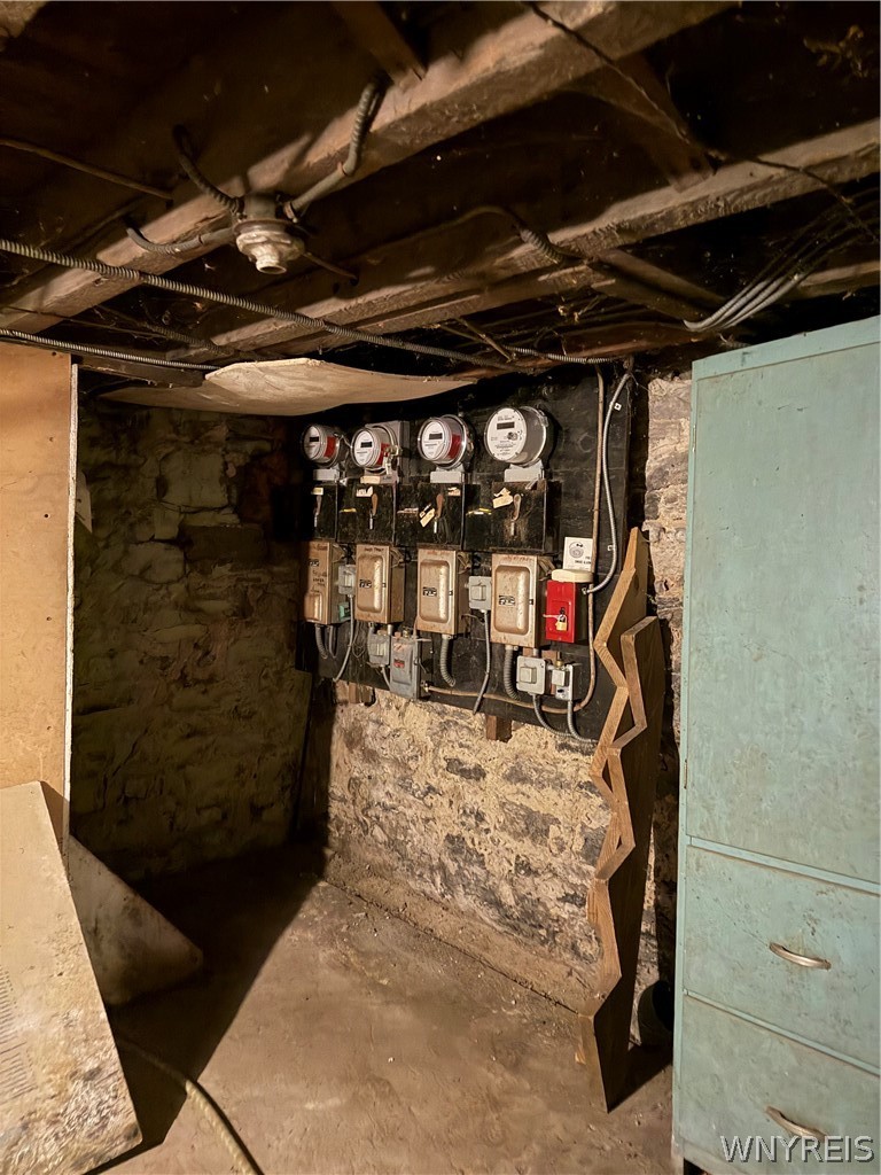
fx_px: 814
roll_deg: -3.0
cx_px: 440
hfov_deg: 56.8
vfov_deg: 71.6
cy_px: 588
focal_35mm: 24
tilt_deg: -2.6
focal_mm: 6.76
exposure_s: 1/9
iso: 1600
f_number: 1.78
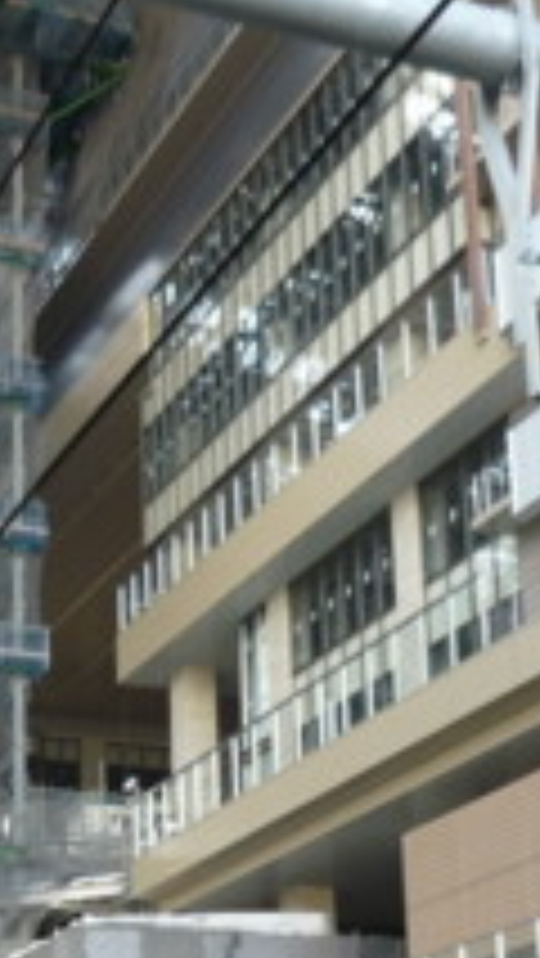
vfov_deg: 27.4
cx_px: 212
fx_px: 1932
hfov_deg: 15.9
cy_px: 742
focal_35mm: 76
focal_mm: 5.5
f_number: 2.8
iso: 100
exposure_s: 1/50
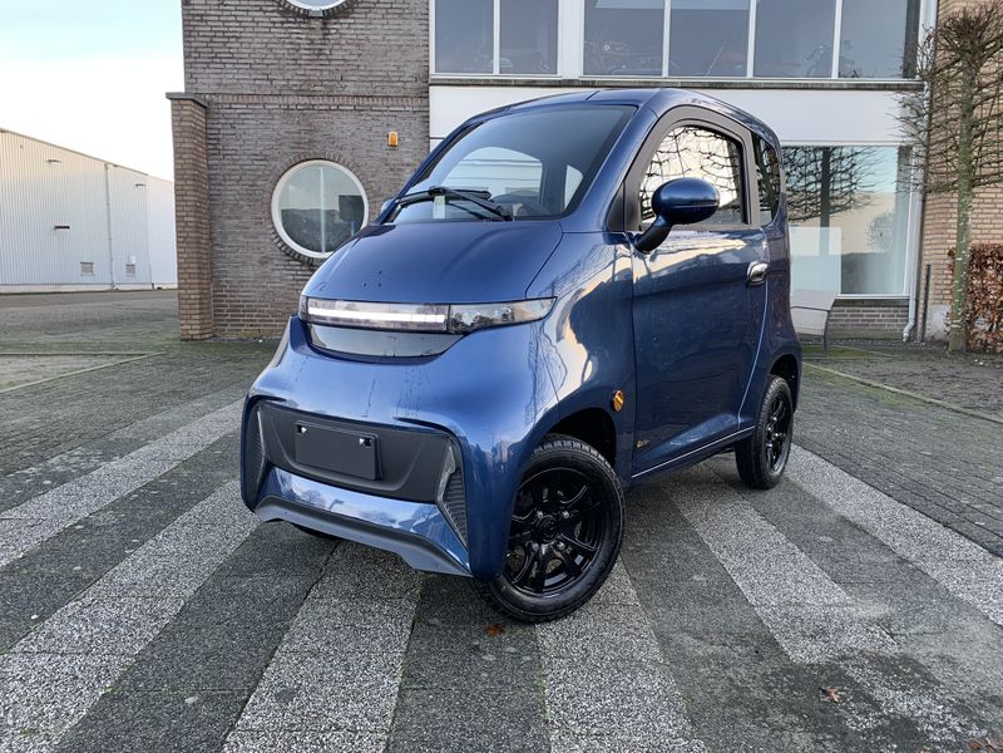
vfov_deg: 53.1
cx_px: 502
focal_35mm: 26
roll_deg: -0.3
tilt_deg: -6.5
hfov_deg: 67.3
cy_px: 376
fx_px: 753
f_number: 1.8
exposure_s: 1/121
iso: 50
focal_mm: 4.25
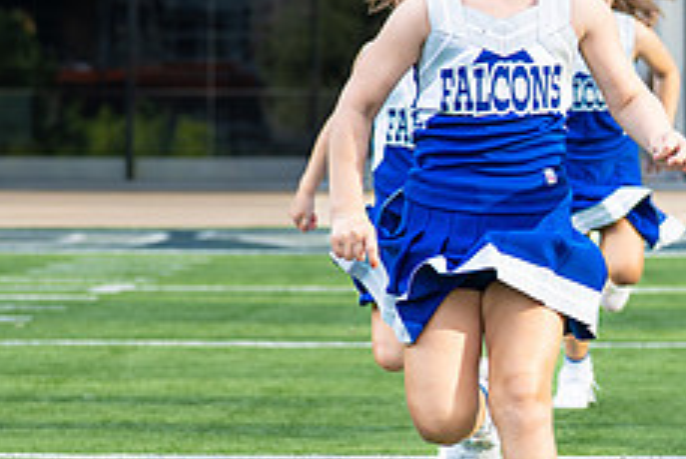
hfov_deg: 7.4
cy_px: 225
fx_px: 5262
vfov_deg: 5.0
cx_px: 633
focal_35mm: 276
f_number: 2.8
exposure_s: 1/1000
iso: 125
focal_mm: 50
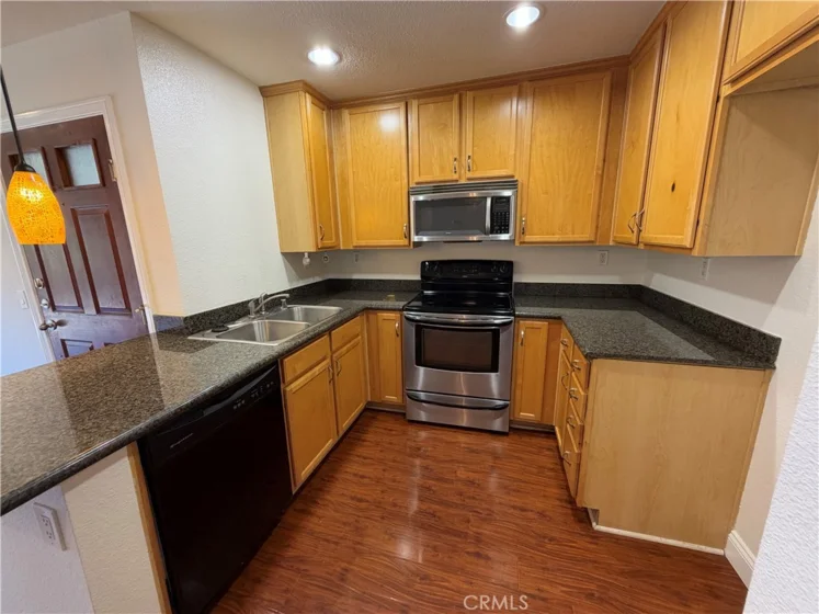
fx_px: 331
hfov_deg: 102.1
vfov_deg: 85.7
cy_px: 307
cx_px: 410
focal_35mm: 14
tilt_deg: -11.8
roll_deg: +1.4
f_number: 2.2
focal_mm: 2.22
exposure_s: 1/60
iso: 250
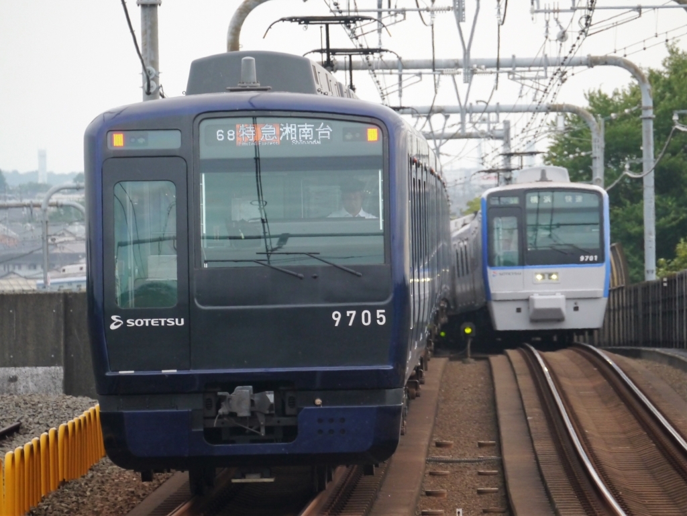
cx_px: 344
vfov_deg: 5.0
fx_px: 5957
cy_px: 258
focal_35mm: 300
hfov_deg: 6.6
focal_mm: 150
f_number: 6.3
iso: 800
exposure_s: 1/640
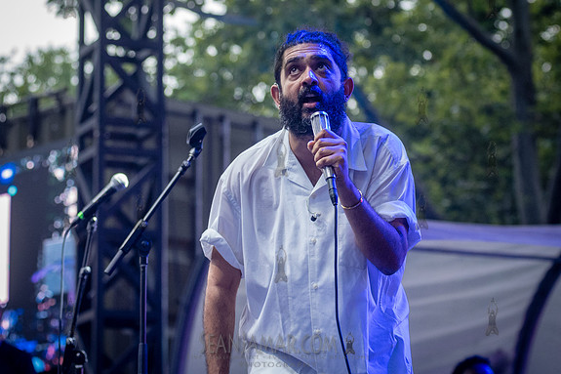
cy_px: 138
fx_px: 2243
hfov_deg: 14.2
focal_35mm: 144
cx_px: 383
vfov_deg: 9.5
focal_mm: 92
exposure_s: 1/400
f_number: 4
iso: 2000
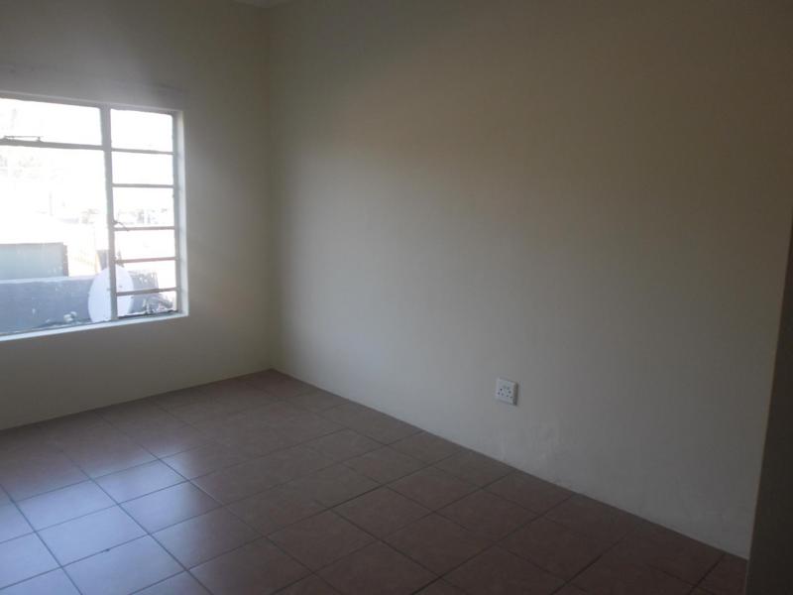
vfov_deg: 51.4
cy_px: 298
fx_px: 619
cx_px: 396
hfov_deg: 65.3
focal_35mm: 27
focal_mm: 4.8
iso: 100
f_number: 2.9
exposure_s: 1/90
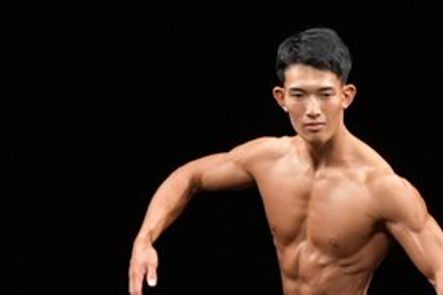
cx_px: 429
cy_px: 358
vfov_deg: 1.8
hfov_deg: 2.7
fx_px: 9315
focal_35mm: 757
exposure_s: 1/400
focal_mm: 180
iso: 3200
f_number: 5.6
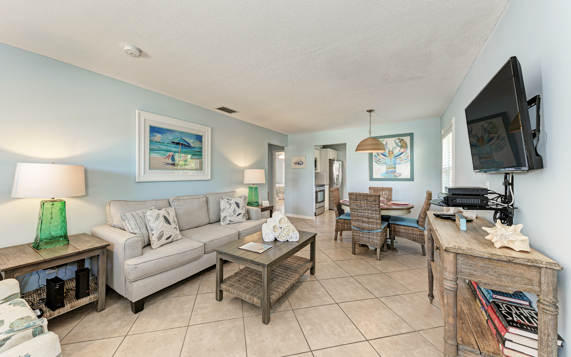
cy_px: 171
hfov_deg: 109.3
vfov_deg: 82.8
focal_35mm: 13
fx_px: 202
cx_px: 276
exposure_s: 1/4
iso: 100
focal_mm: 12
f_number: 7.1
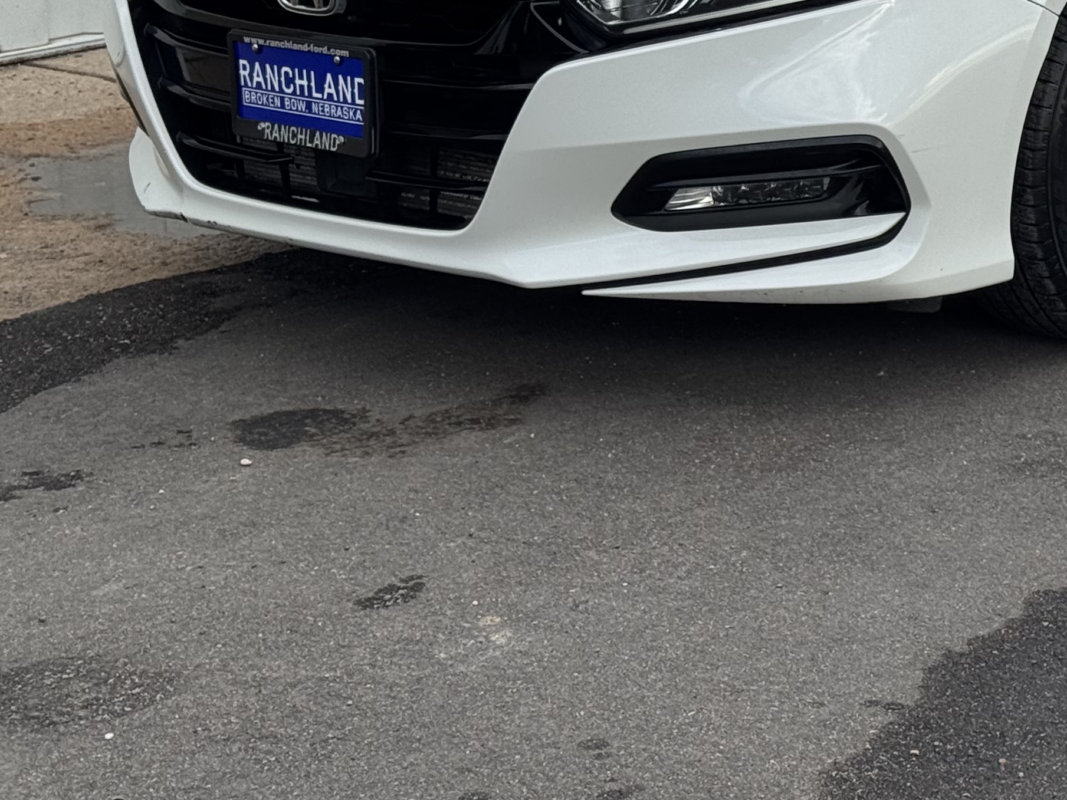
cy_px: -14
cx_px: 1091
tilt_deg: -10.5
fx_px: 3298
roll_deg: +1.1
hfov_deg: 17.9
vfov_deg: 13.6
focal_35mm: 107
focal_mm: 6.76
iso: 64
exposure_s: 1/1524
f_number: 1.78
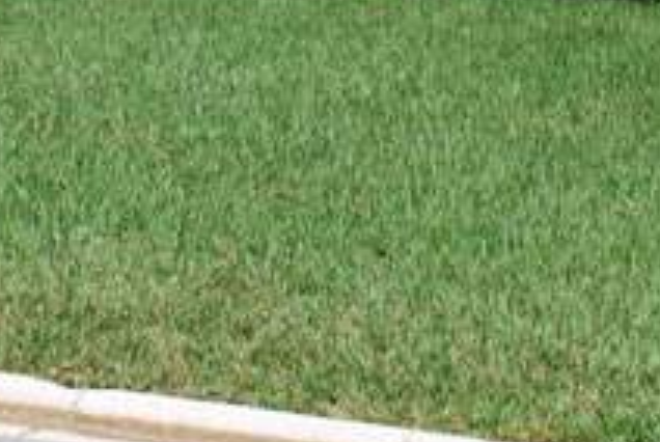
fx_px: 2497
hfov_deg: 14.9
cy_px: -247
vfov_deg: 9.8
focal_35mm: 136
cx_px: 103
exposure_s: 1/250
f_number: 8
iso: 100
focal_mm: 24
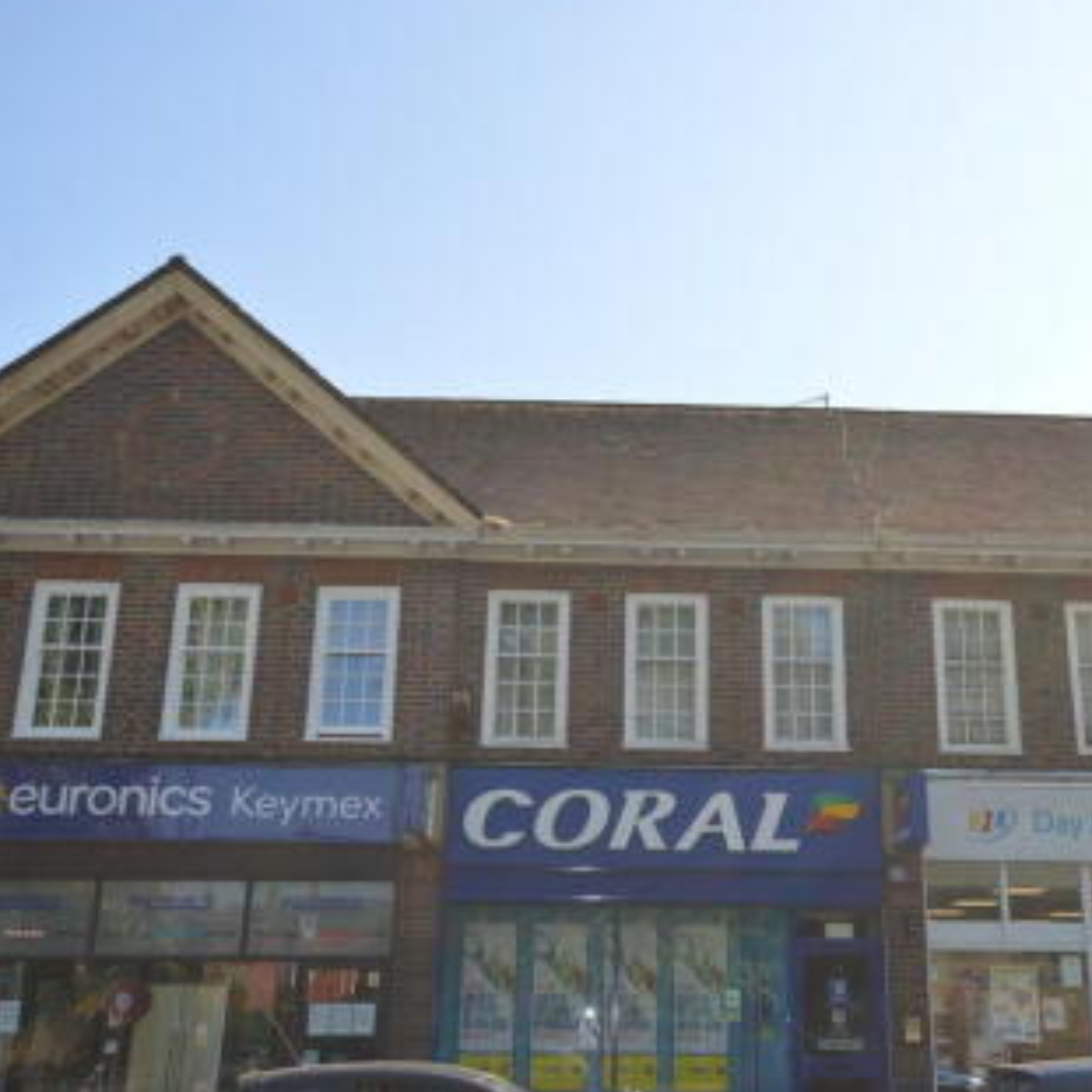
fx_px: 1392
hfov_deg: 42.7
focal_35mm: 39
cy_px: 539
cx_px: 650
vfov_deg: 42.8
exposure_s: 1/200
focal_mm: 20
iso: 100
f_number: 8
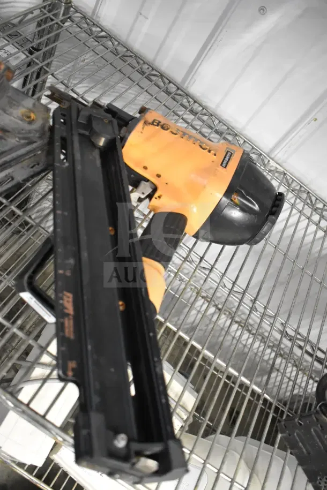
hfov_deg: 43.6
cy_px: 245
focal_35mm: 30
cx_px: 164
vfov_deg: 61.9
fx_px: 409
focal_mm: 20
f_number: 3.8
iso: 6400
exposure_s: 1/40
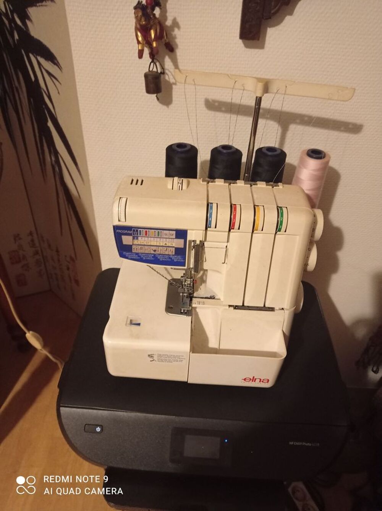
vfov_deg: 63.5
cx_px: 191
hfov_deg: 49.7
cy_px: 256
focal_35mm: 28
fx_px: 413
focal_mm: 4.74
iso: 829
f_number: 1.79
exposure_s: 1/14.3
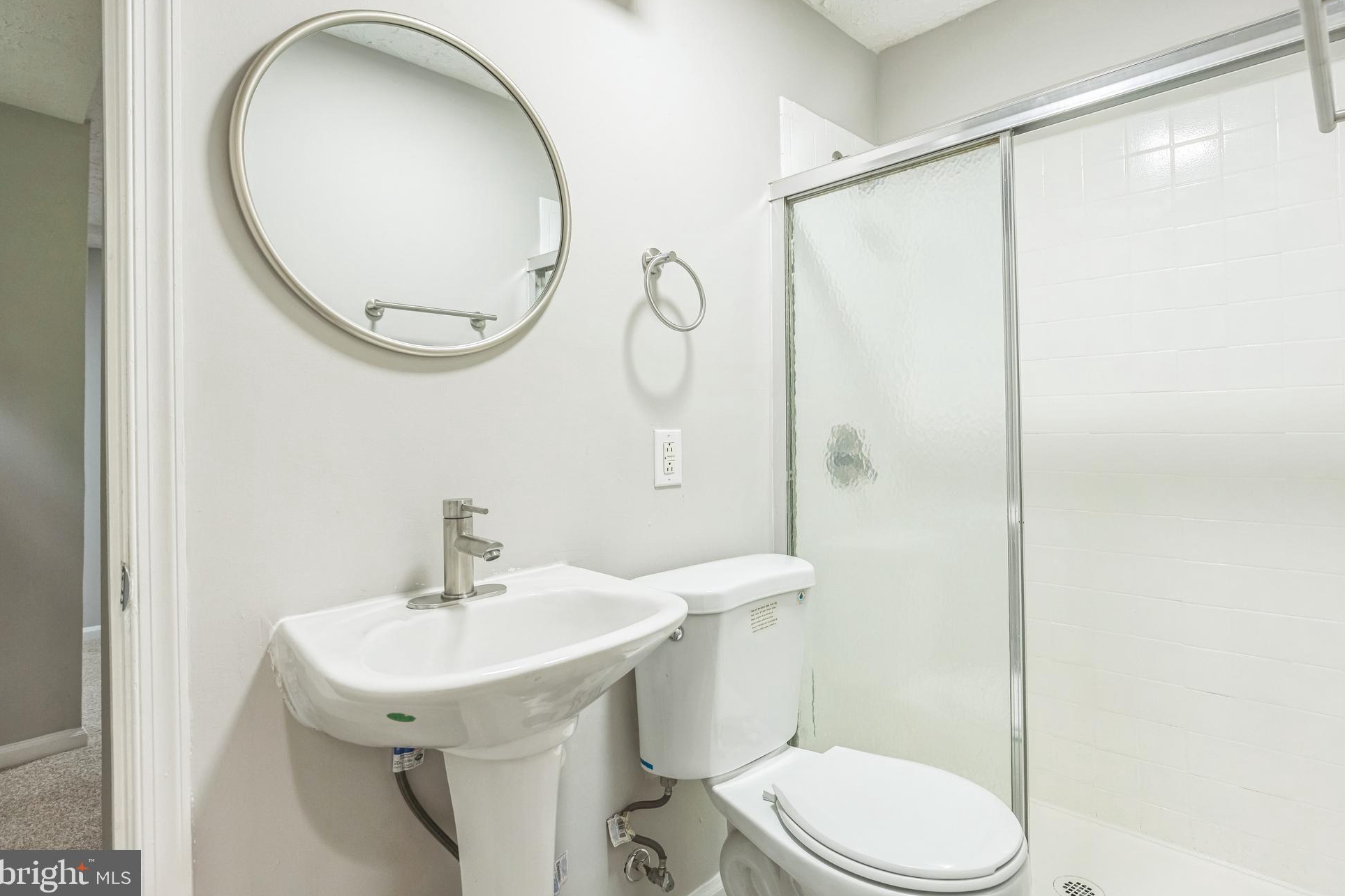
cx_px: 701
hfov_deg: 93.2
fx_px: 635
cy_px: 425
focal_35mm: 17
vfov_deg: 70.4
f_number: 5
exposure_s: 1/50
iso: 800
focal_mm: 16
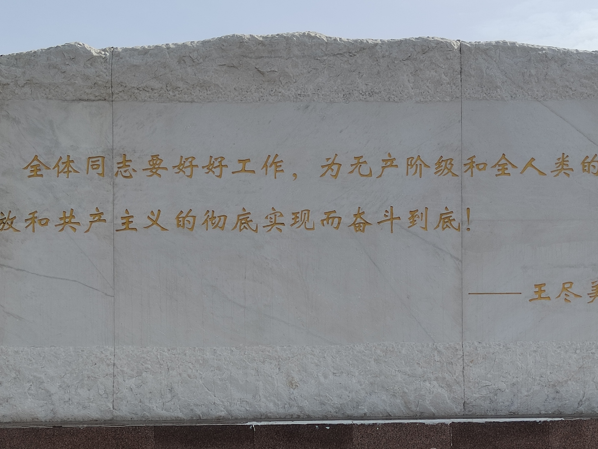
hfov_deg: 36.8
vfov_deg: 27.8
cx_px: 326
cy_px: 317
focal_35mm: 52
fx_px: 898
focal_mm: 5.52
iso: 182
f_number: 1.9
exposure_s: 1/2000
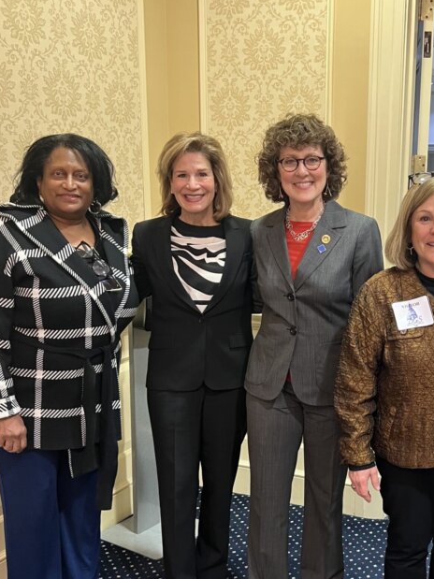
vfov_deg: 43.6
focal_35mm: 43
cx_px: 326
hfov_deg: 32.9
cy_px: 355
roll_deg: -1.5
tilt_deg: -11.8
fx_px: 719
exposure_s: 1/60
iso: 250
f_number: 1.5
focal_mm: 5.7
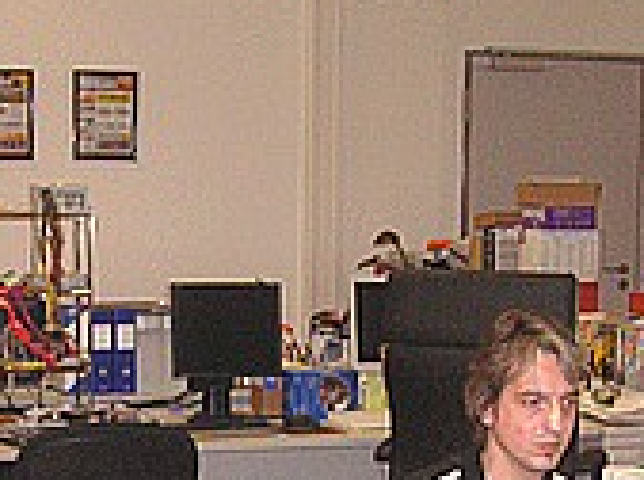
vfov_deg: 14.3
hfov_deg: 19.4
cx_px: 198
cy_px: 493
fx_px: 1875
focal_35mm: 101
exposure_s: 1/45
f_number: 2.8
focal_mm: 6.1
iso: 160
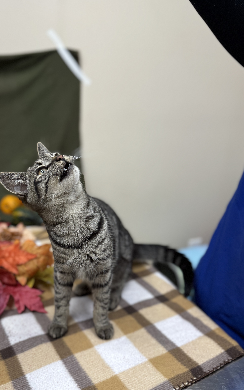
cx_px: 96
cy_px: 214
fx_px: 309
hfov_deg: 42.9
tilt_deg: -22.0
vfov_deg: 64.5
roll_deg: -1.0
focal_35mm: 29
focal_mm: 6.76
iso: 100
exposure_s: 1/120
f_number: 1.78
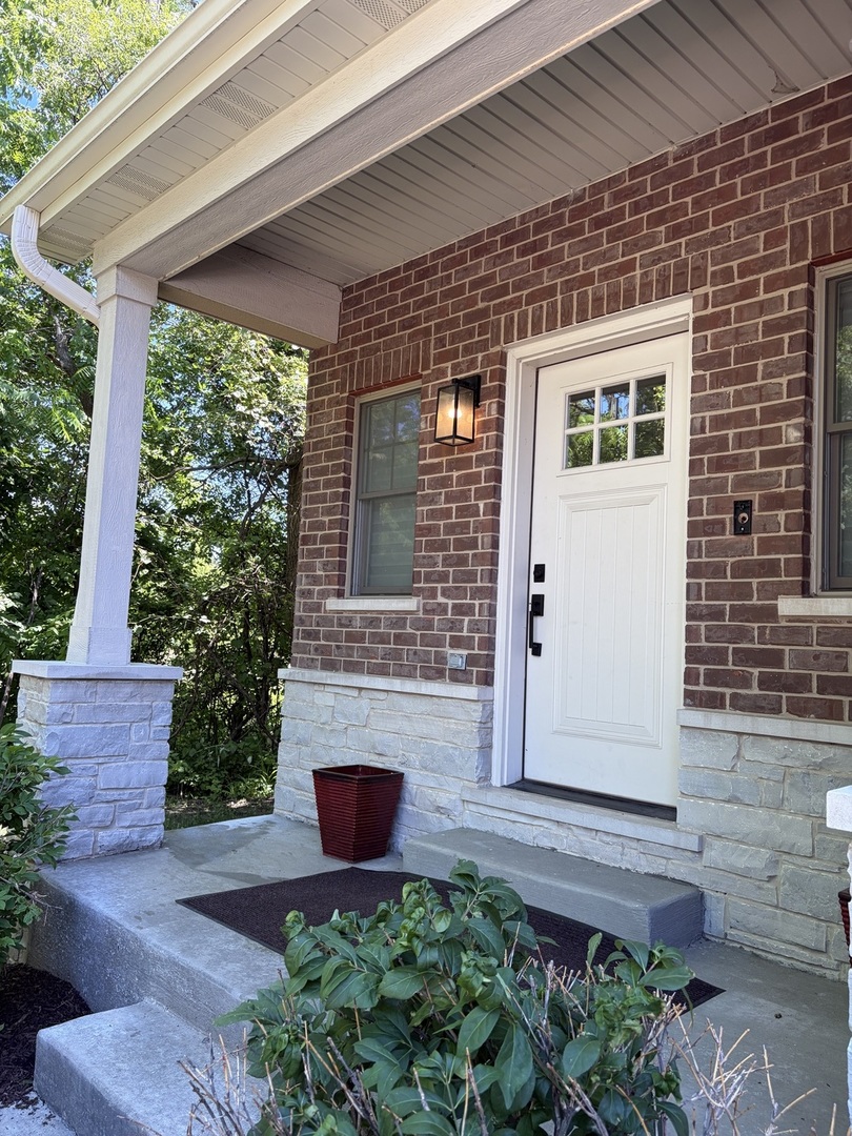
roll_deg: -2.7
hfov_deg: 53.1
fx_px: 853
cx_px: 426
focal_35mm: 26
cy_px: 568
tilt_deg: +5.4
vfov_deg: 67.3
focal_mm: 5.96
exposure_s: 1/161
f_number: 1.6
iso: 40
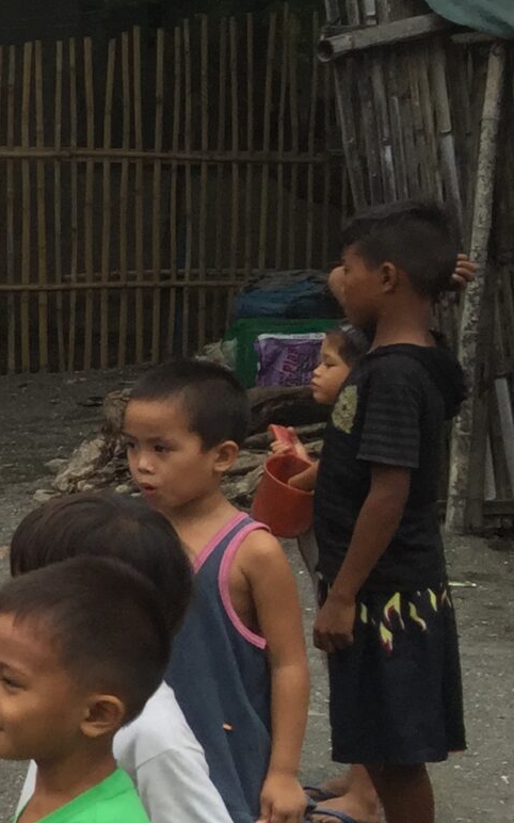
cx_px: -834
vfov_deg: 20.4
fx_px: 2288
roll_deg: +1.6
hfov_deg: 10.5
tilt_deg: -4.9
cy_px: 370
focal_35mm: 102
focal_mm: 4.15
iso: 32
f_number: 2.2
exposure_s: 1/295
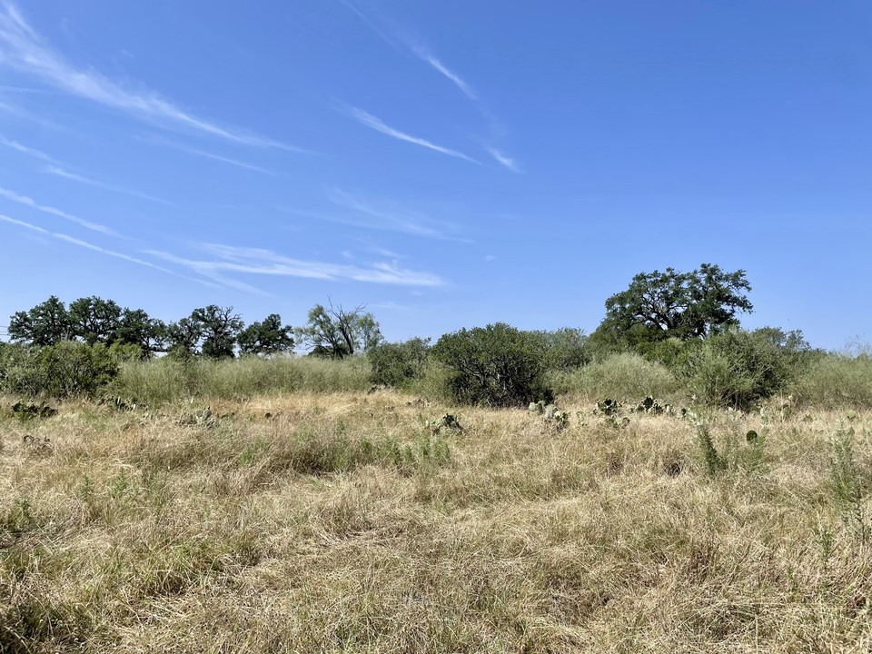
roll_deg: -1.4
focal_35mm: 26
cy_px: 327
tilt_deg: +2.4
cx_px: 436
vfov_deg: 53.1
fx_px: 655
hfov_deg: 67.3
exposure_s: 1/3861
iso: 32
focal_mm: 4.2
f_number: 1.6
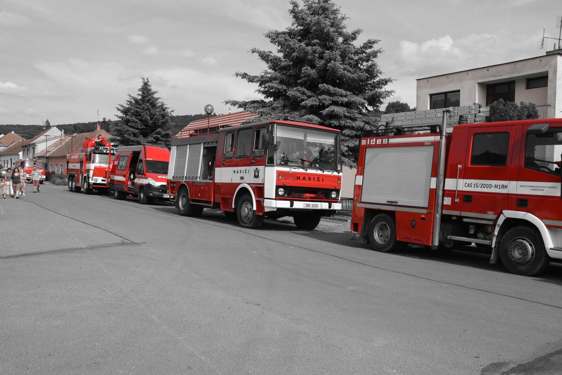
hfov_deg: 57.2
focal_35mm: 33
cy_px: 188
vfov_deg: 40.0
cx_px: 281
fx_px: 515
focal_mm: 22
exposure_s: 1/320
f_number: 9
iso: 200
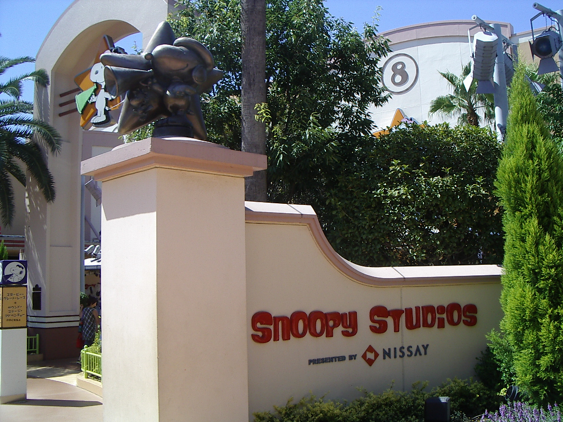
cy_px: 211
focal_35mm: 38
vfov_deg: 37.7
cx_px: 282
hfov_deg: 49.0
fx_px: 618
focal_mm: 5.8
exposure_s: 1/320
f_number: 4.8
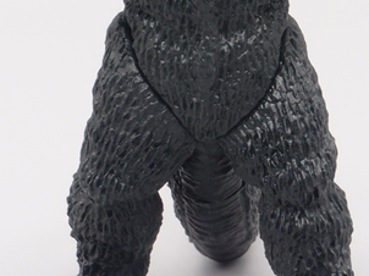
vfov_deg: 6.1
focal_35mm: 244
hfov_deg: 8.1
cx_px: 200
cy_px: 39
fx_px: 2599
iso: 100
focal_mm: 19.84
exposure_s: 1/3
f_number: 8
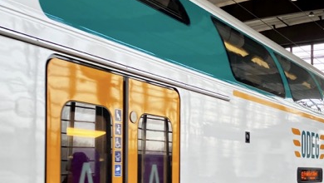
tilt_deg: +3.5
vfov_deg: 23.6
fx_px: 430
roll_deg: -2.2
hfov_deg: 40.8
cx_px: 213
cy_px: 148
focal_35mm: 50
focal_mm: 3.99
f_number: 1.8
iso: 25
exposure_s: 1/82
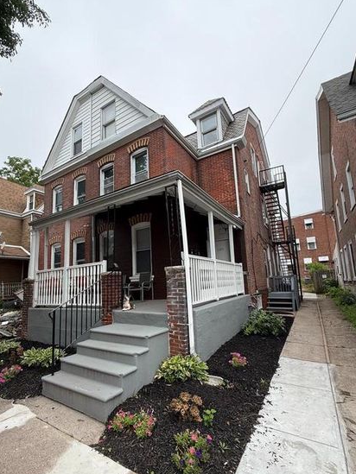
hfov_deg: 74.5
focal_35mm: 17
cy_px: 257
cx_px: 158
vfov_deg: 90.8
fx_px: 233
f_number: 2.2
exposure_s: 1/433
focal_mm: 2.22
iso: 50
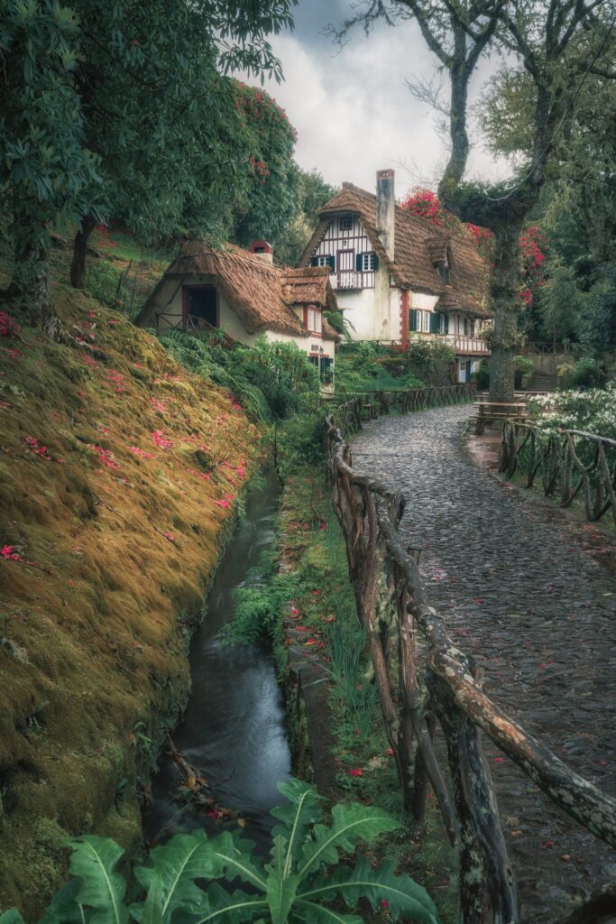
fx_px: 795
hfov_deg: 42.3
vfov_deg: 60.3
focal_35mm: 31
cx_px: 308
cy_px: 462
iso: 100
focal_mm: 31
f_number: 11
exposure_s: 1/15
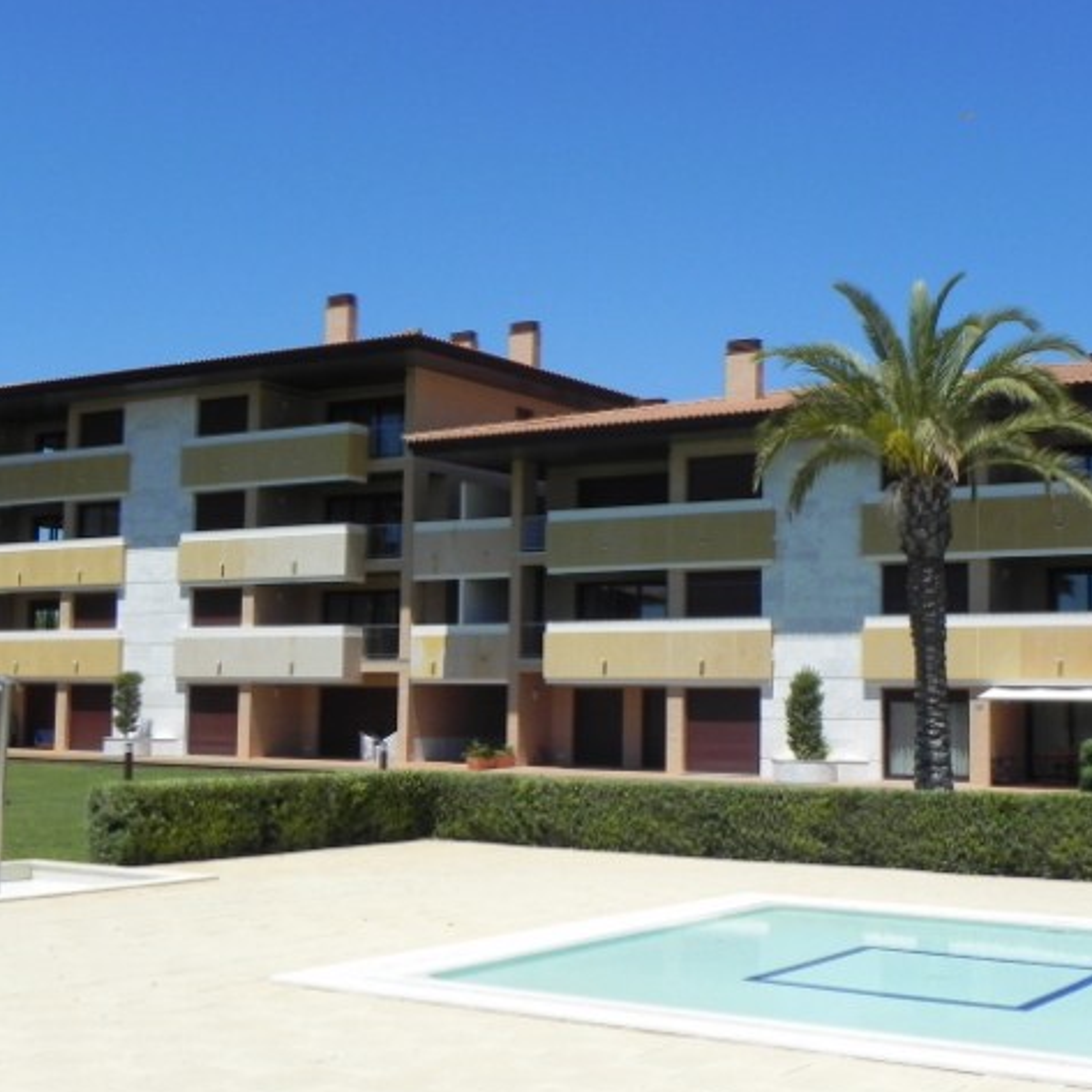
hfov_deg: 34.7
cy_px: 549
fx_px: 1749
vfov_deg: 34.7
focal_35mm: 49
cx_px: 589
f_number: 8
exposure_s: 1/438
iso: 160
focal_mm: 7.3
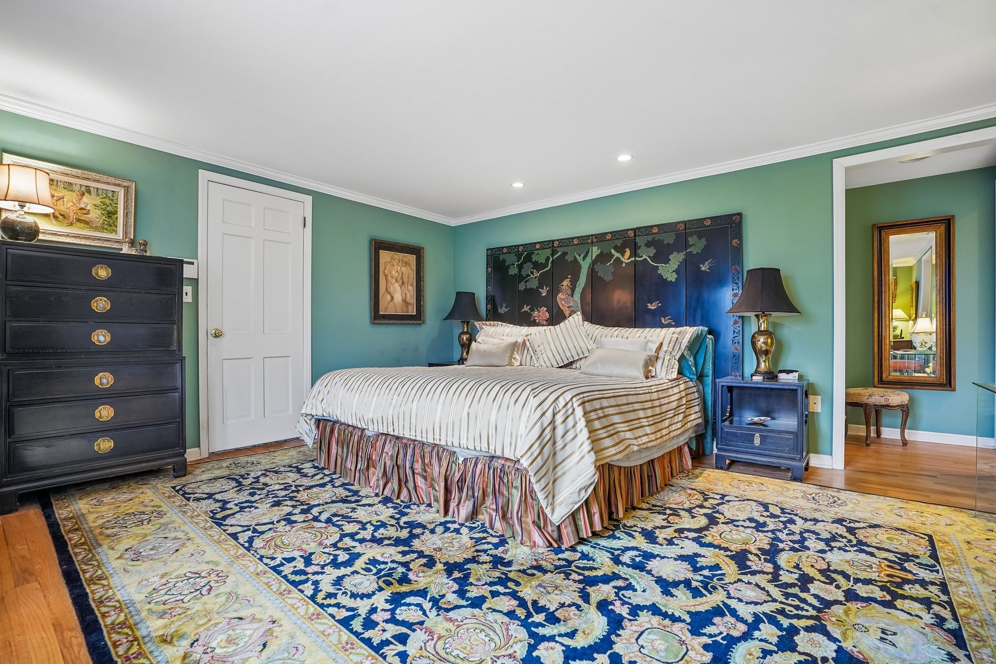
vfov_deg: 73.7
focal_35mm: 16
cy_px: 332
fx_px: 443
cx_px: 498
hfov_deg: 96.7
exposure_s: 1/20
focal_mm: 16
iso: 400
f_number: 5
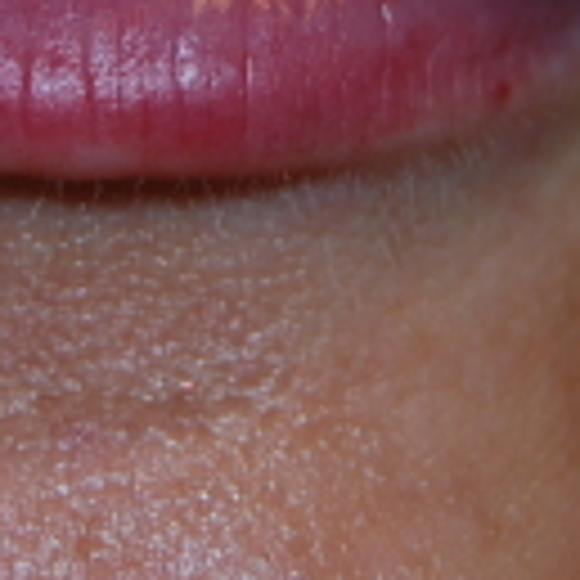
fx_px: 5302
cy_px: -65
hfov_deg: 6.3
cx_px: 157
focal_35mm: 280
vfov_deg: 6.2
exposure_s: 1/60
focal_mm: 55
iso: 200
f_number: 5.6
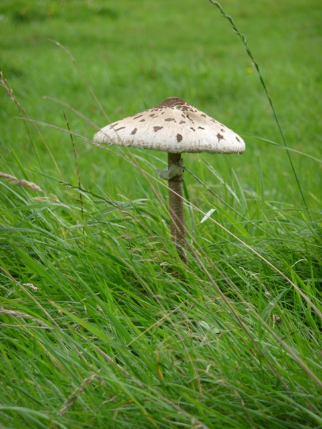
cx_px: 161
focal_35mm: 280
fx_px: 3473
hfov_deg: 5.3
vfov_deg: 7.1
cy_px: 214
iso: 100
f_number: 4.9
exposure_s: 1/160
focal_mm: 47
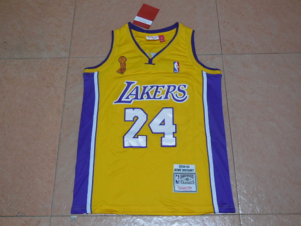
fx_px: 348
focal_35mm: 40
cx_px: 150
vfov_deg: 36.0
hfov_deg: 46.8
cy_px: 113
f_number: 3.6
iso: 500
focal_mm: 7.1
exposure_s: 1/8
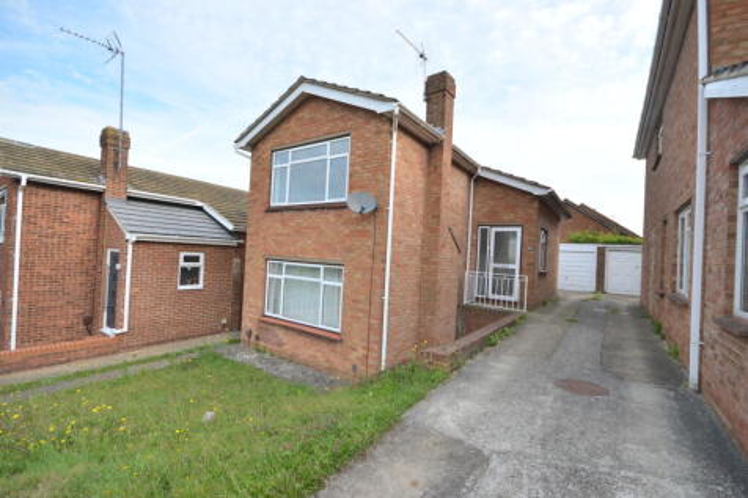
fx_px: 312
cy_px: 249
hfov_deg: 100.4
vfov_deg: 77.3
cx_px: 374
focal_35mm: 15
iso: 200
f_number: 8
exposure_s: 1/250
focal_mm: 10
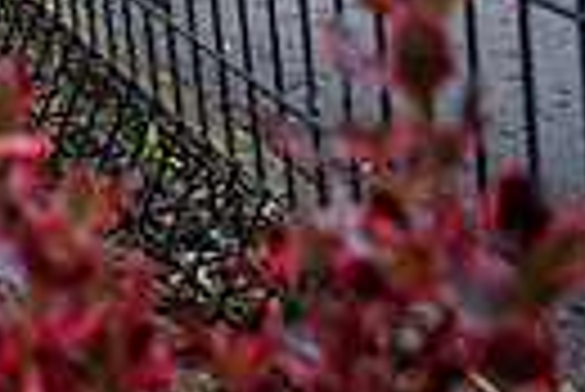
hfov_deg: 15.2
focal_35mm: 107
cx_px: -608
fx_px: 1741
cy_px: -196
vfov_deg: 12.2
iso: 500
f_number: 4
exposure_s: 1/500
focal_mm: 24
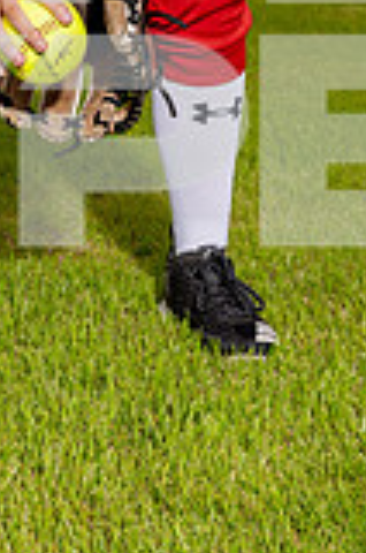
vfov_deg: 15.9
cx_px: -14
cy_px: -100
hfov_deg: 10.9
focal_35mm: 124
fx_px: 1899
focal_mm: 44
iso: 100
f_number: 7.1
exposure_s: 1/250
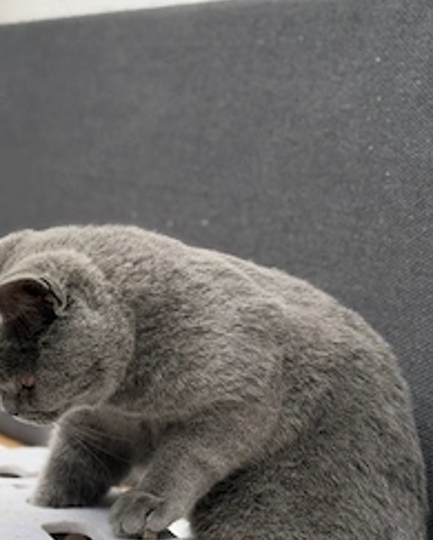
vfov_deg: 24.7
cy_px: 336
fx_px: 1231
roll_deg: -7.4
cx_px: 164
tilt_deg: -7.0
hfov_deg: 19.9
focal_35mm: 77
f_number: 1.78
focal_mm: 6.76
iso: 64
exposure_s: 1/578
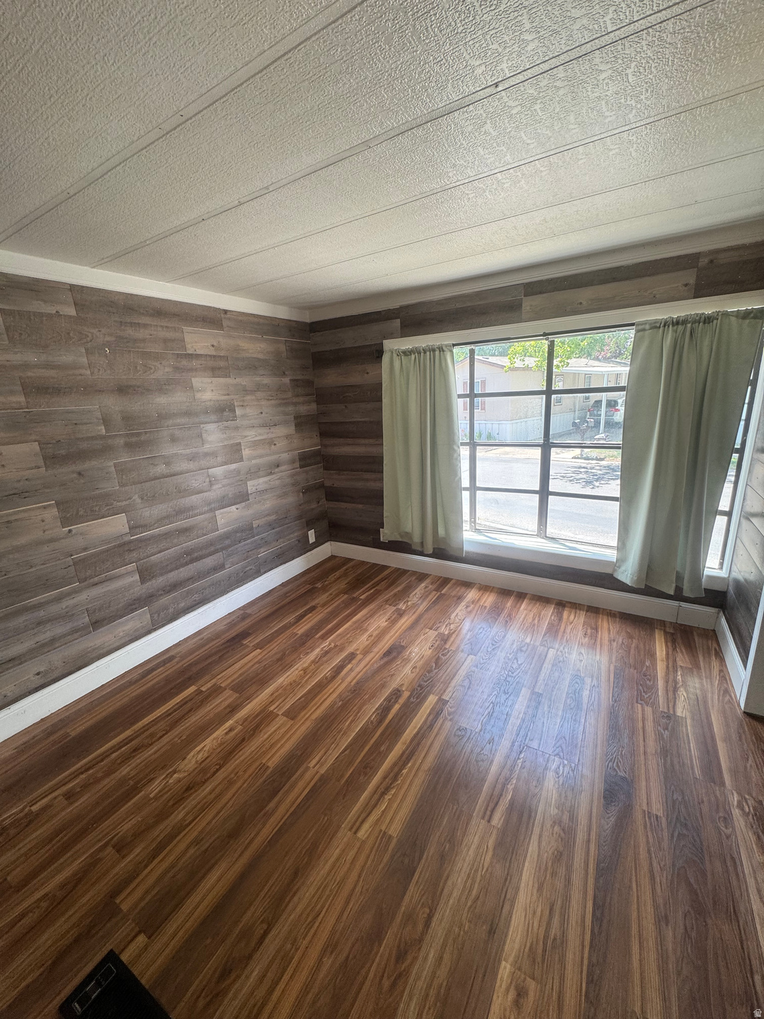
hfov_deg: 85.7
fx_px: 412
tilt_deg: -15.3
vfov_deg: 102.1
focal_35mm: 14
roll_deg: +3.9
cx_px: 382
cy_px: 510
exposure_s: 1/120
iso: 64
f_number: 2.2
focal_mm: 2.22
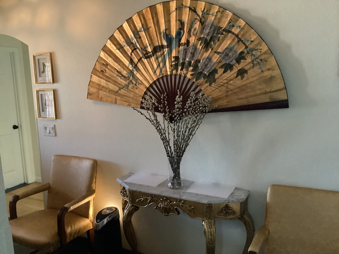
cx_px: 170
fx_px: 304
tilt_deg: -11.2
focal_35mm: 31
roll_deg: +3.2
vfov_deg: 45.4
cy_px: 127
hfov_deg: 58.4
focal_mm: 3.3
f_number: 2.4
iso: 640
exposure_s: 1/30
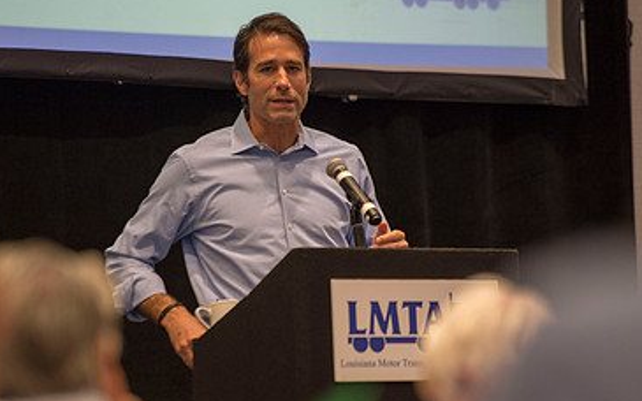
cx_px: 325
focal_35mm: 324
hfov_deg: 6.5
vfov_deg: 4.1
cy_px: 271
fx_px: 5668
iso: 1250
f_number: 2.8
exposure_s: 1/200
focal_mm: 200
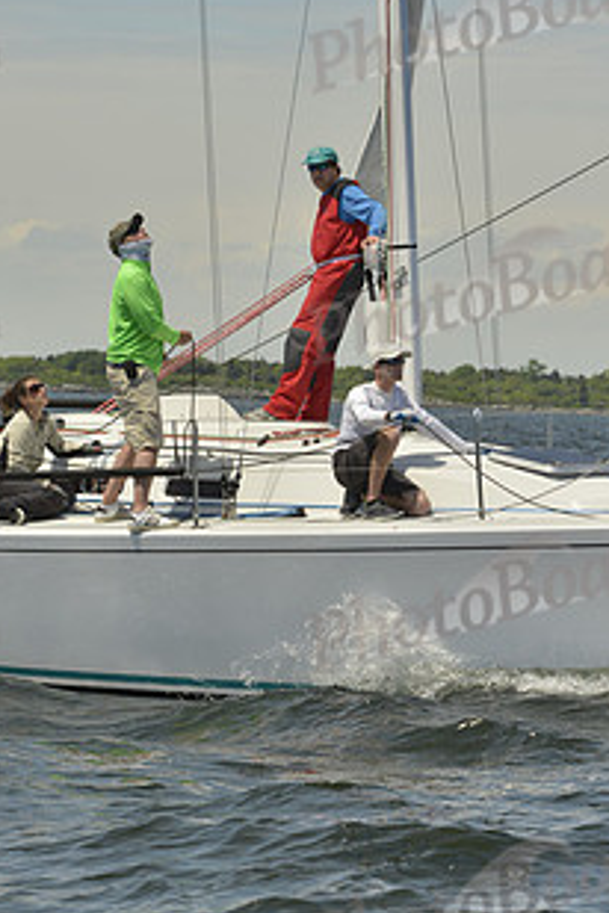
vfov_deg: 9.8
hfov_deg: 6.5
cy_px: 485
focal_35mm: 210
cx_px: 155
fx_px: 5328
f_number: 9
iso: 280
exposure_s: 1/1600
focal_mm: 112
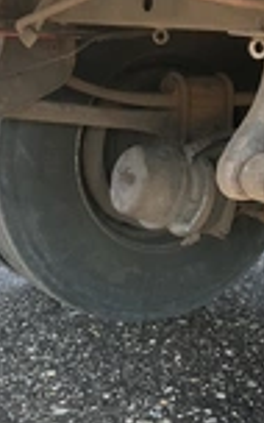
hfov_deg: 15.9
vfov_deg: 25.4
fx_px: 932
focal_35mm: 81
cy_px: 145
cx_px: 233
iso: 32
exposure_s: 1/167
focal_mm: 3
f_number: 1.8
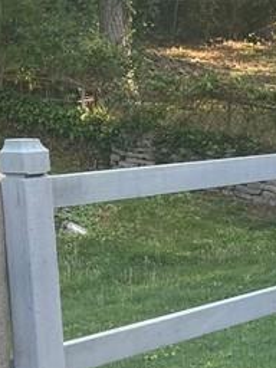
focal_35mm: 104
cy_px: 229
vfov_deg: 18.9
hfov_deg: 12.7
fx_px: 1106
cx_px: 523
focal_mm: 5.1
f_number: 1.6
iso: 40
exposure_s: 1/122
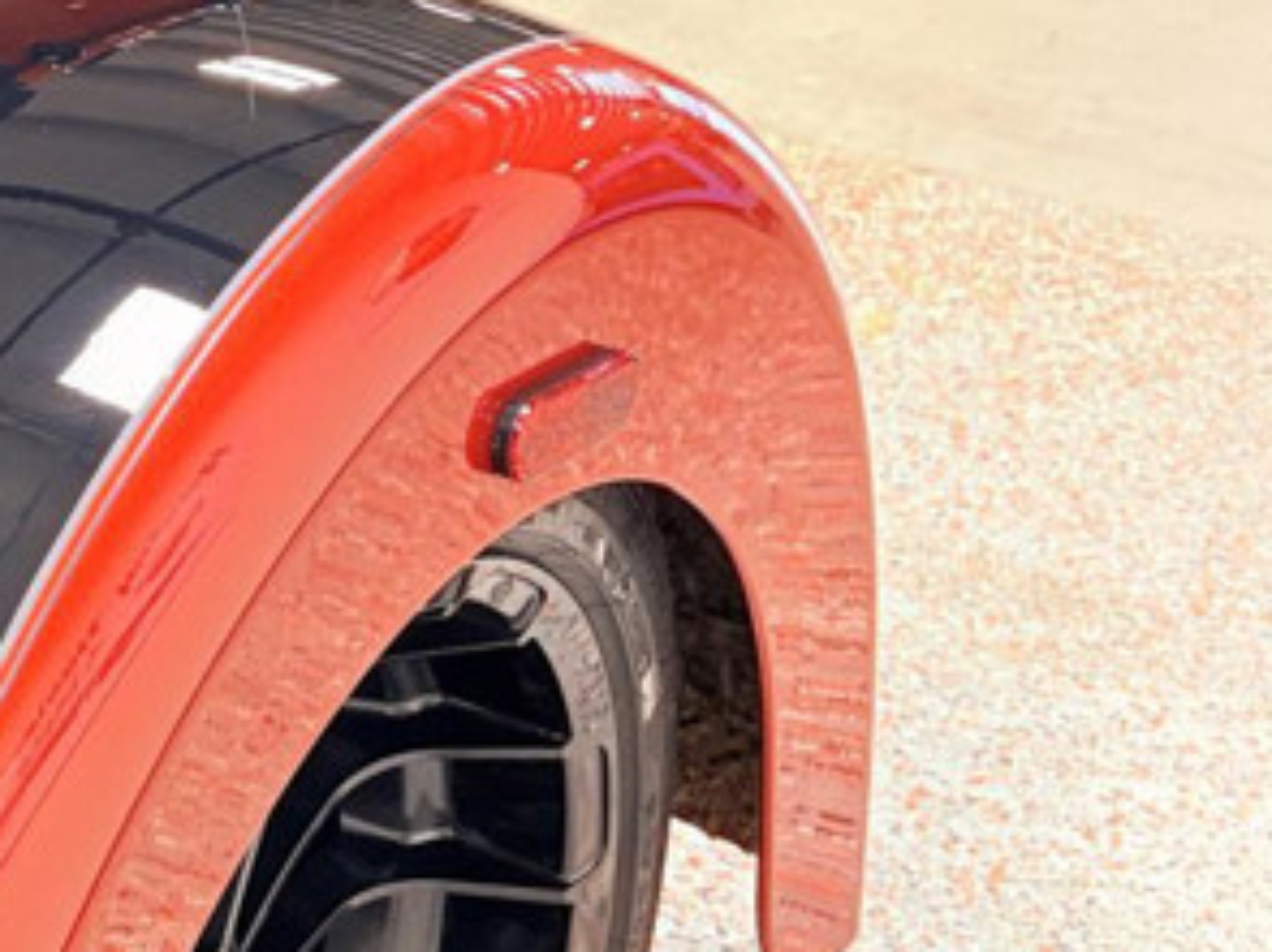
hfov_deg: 17.3
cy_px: 134
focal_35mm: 94
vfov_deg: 15.6
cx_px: -959
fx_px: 3453
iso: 125
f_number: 1.6
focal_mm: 5.96
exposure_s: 1/60
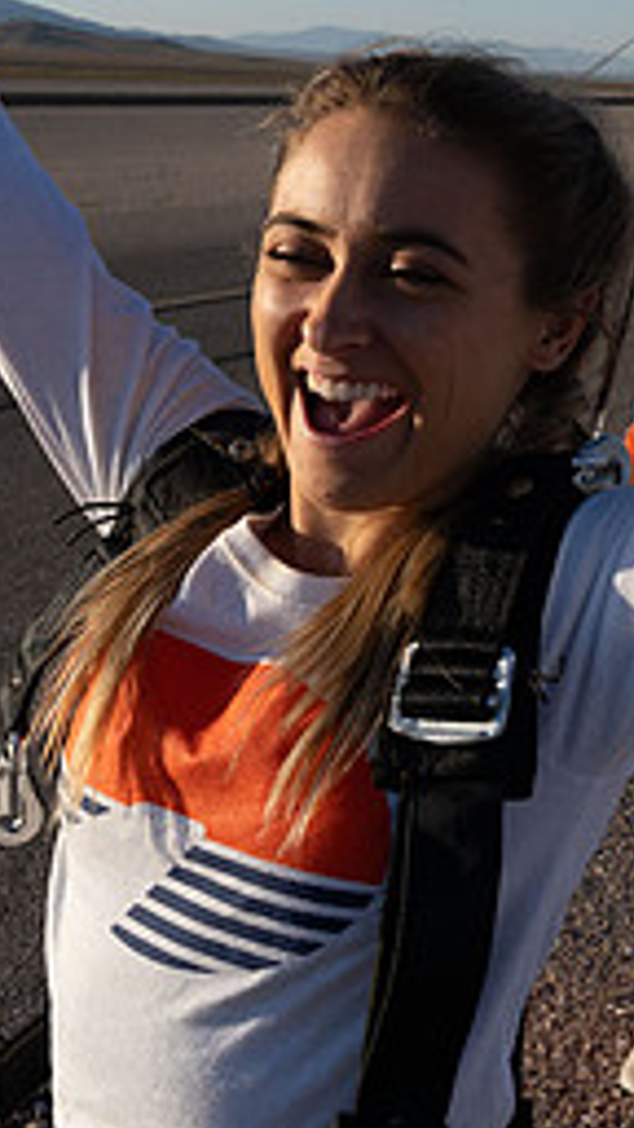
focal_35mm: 57
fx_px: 1704
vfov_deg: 36.3
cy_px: 390
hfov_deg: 20.9
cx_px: 476
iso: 800
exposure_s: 1/2000
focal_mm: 24
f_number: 9
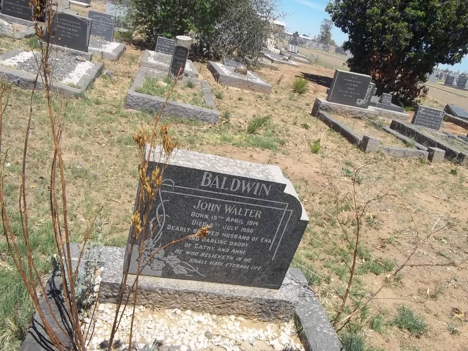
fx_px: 433
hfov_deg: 56.8
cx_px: 234
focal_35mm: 32
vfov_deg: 44.2
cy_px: 176
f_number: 5.5
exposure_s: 1/400
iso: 80
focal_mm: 5.7
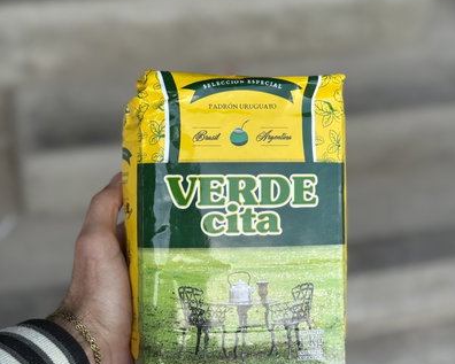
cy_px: 235
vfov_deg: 24.1
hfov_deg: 30.0
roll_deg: -4.5
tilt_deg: -41.5
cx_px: 229
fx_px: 849
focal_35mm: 63
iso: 64
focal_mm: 6.76
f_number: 1.78
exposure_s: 1/145
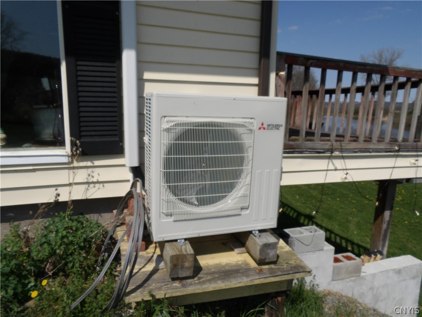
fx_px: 293
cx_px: 211
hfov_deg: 71.6
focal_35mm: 24
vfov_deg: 56.8
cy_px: 158
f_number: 6.2
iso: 100
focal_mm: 4.3
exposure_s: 1/639
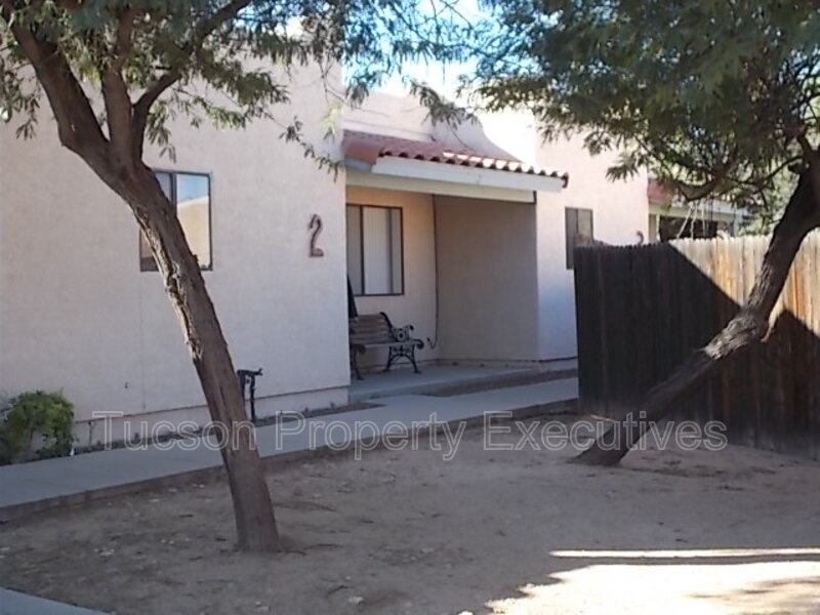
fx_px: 1184
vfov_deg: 29.1
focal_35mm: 50
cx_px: 410
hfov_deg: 38.2
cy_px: 308
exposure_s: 1/100
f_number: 4.5
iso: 80
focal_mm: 9
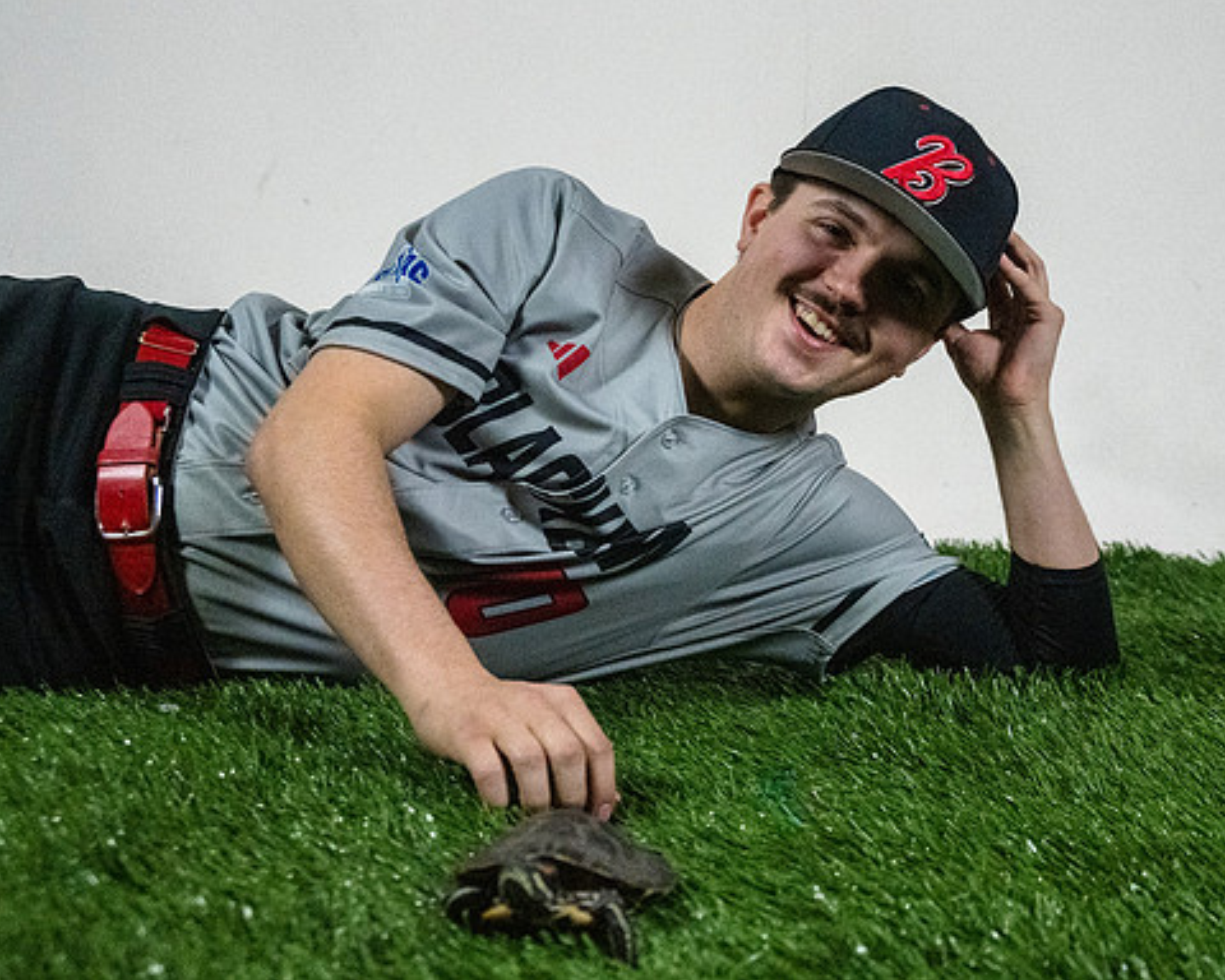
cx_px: 842
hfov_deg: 34.3
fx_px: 1958
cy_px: 544
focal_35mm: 54
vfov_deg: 28.1
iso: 6400
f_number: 5
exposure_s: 1/400
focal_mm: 39
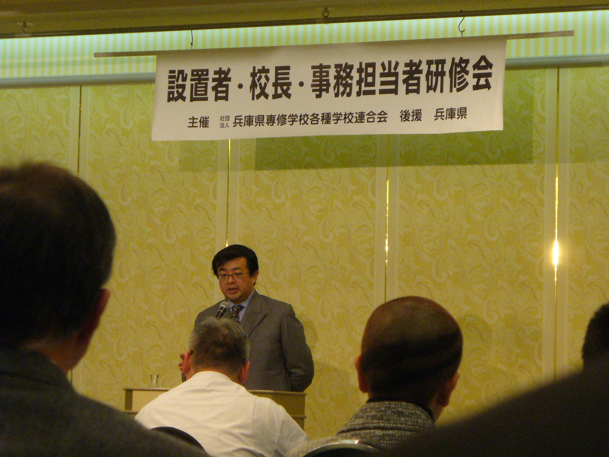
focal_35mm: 127
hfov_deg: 15.5
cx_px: 304
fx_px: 2234
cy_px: 228
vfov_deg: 11.7
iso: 400
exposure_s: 1/60
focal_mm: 21
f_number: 3.7
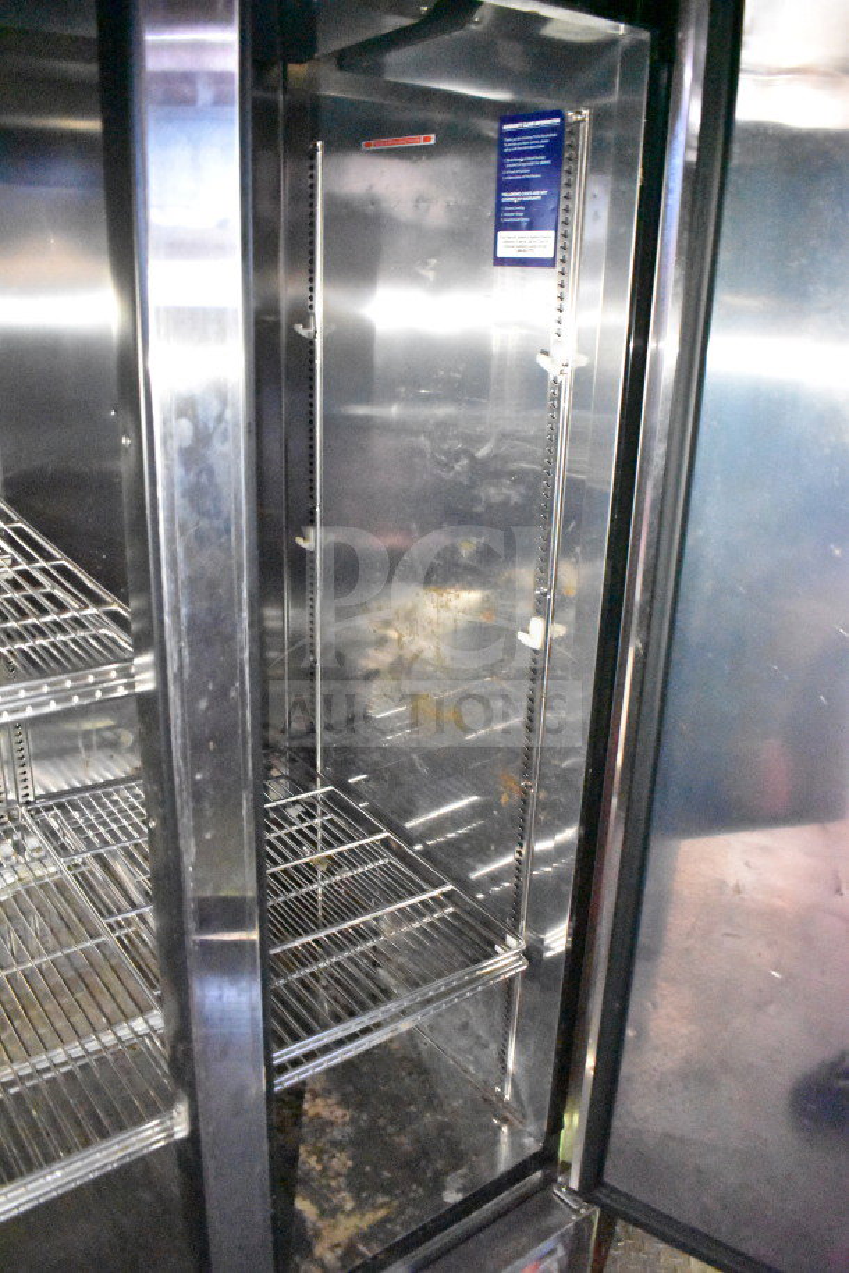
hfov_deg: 47.9
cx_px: 424
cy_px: 636
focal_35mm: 27
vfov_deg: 67.4
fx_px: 955
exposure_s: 1/30
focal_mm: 18
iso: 25600
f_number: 3.5
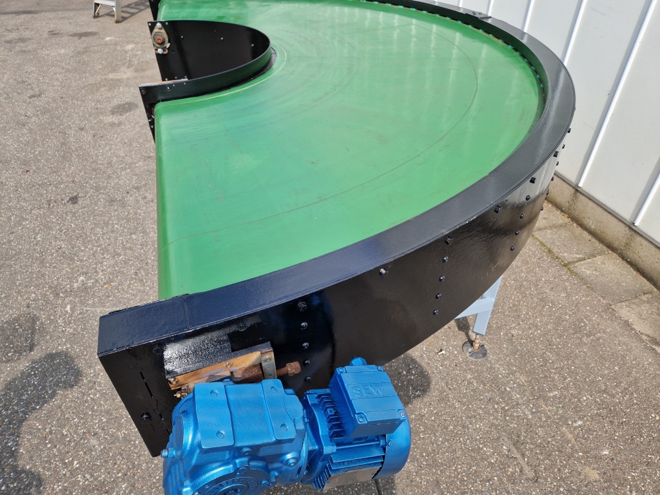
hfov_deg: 73.9
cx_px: 330
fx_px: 439
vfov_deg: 58.9
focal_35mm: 23
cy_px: 248
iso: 50
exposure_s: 1/956
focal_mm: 5.4
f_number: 1.8
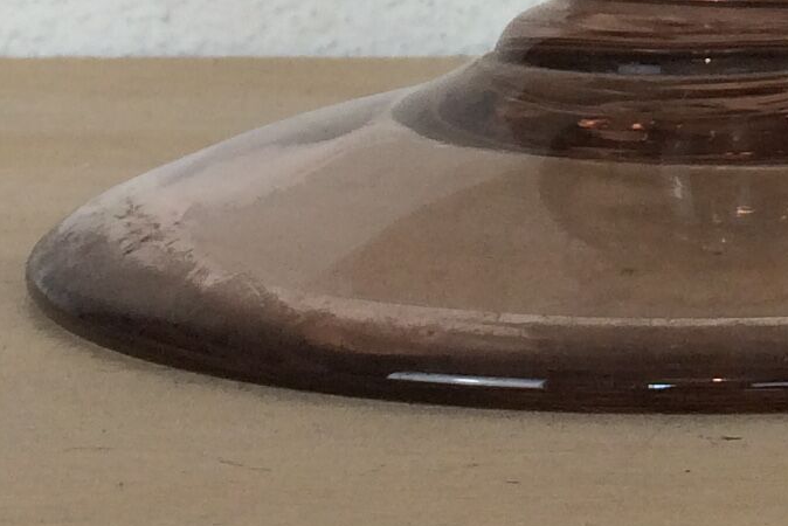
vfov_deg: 8.6
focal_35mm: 146
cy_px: -703
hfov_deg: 13.8
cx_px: 821
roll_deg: -0.3
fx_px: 3197
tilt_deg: +6.2
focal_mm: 4.15
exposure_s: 1/100
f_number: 2.2
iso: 50
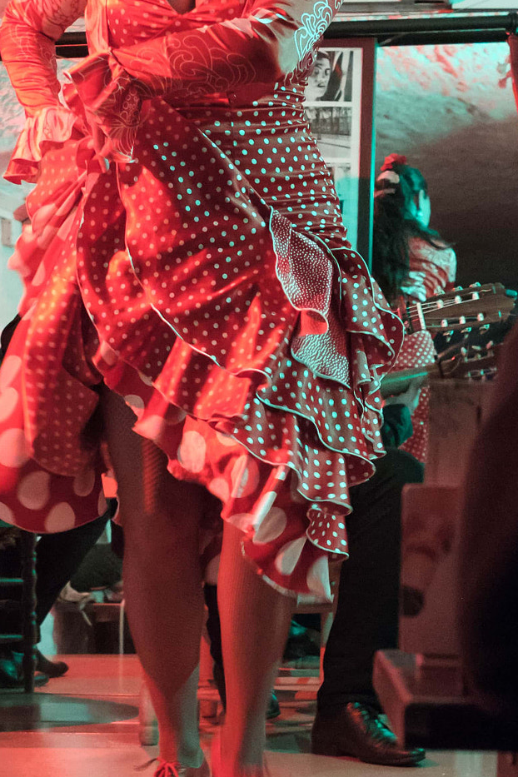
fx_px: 1295
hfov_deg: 22.4
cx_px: 123
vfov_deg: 33.2
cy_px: 269
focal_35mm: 60
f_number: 2.8
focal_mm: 23
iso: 6400
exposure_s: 1/50
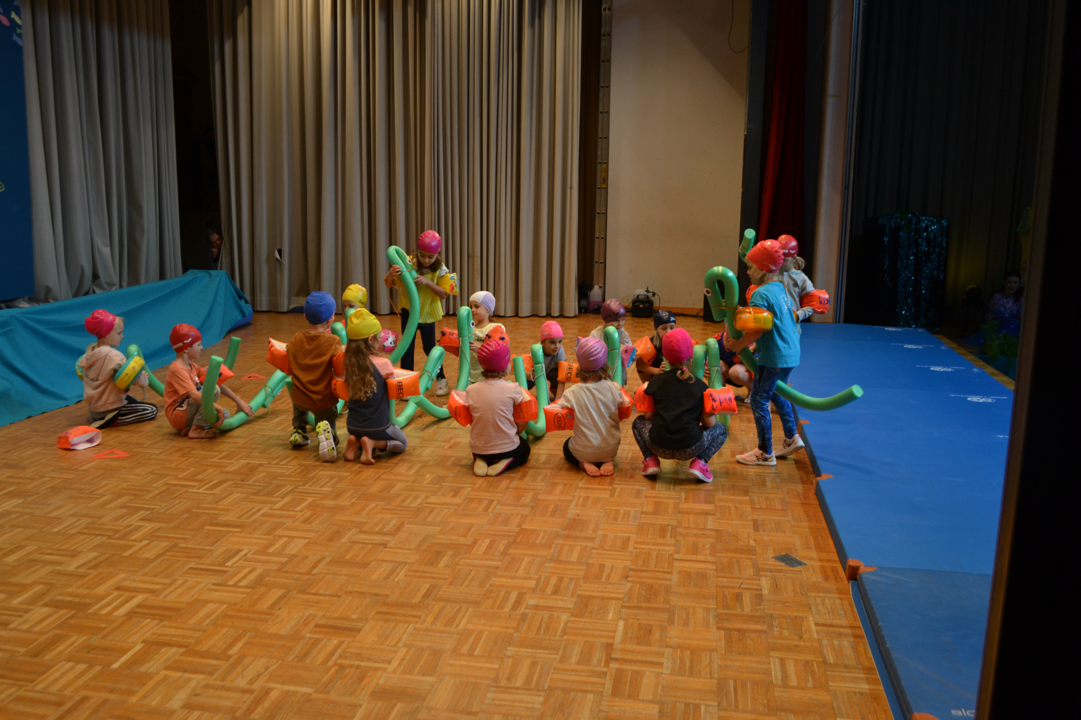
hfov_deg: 61.9
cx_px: 540
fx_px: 901
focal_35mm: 30
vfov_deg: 43.6
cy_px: 360
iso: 400
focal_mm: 20
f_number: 5.6
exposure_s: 1/125
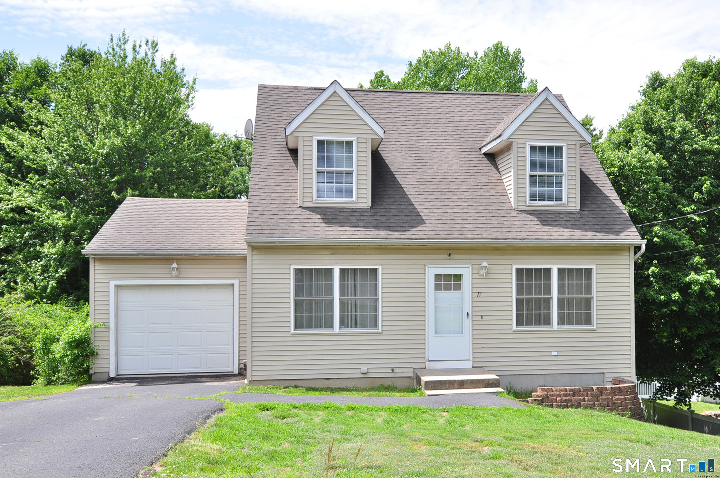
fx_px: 599
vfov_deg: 43.5
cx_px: 360
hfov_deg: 62.0
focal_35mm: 30
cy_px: 239
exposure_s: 1/320
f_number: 8
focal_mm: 20
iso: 250
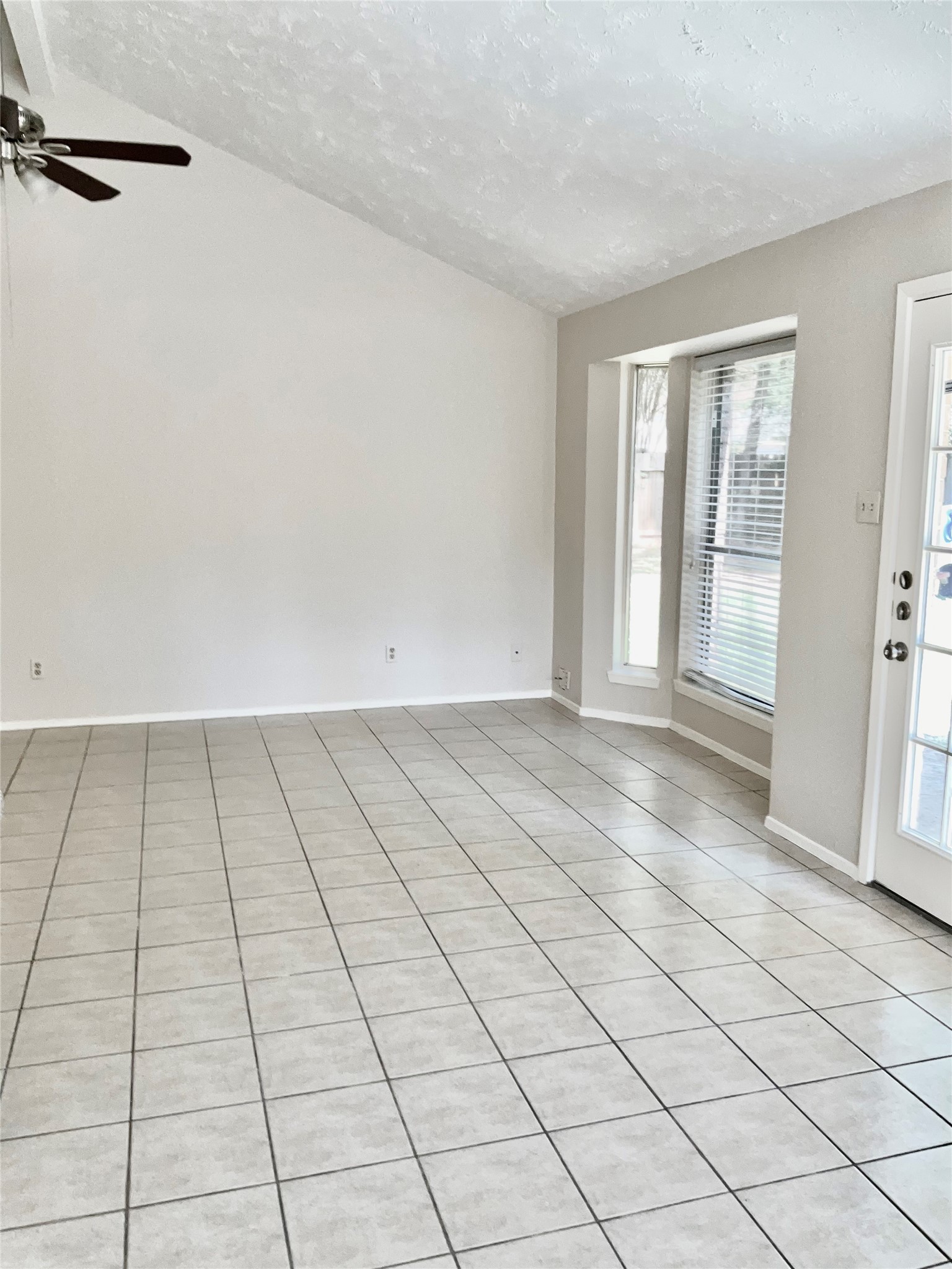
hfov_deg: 48.2
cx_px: 476
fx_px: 1063
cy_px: 634
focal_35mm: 29
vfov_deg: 61.7
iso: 40
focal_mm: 3
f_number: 1.8
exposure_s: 1/66
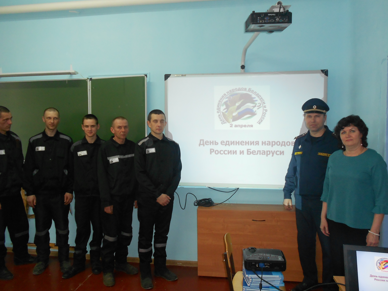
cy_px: 147
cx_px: 187
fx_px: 303
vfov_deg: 51.4
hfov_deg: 65.3
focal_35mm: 27
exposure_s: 1/30
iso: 160
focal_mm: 4.6
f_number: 3.2
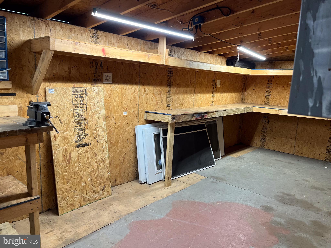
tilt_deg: -11.0
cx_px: 166
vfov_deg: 53.1
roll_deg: -4.0
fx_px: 249
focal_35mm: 26
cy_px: 124
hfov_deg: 67.3
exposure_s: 1/60
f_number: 1.6
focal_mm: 5.1
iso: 64
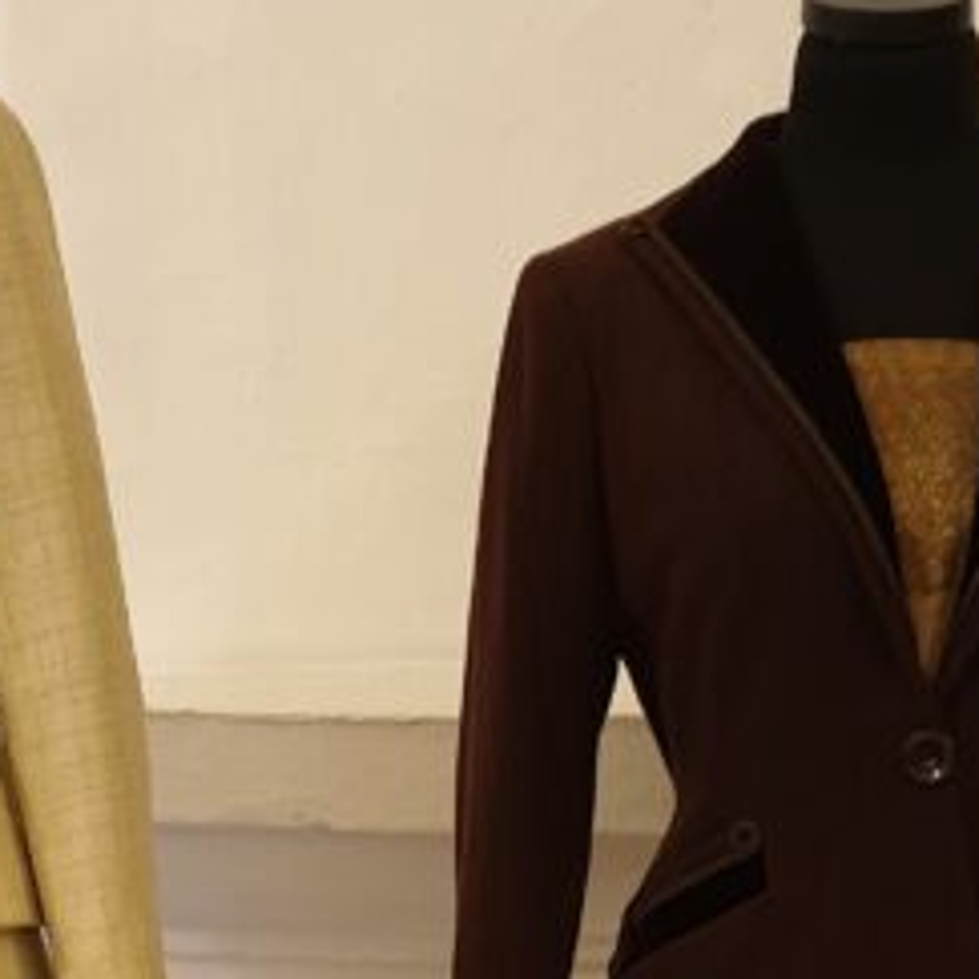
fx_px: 3104
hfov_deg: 17.9
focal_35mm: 97
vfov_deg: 17.1
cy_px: 1176
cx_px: 395
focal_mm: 4.3
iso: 200
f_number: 1.5
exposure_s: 1/50
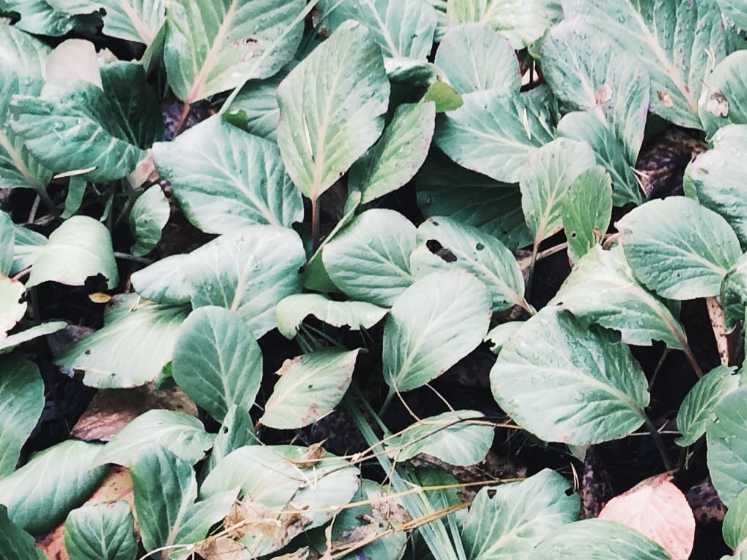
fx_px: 2006
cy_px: 117
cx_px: 745
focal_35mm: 93
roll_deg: -0.1
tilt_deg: -29.5
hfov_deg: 20.4
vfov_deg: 15.8
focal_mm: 4.15
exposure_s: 1/50
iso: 50
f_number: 2.2
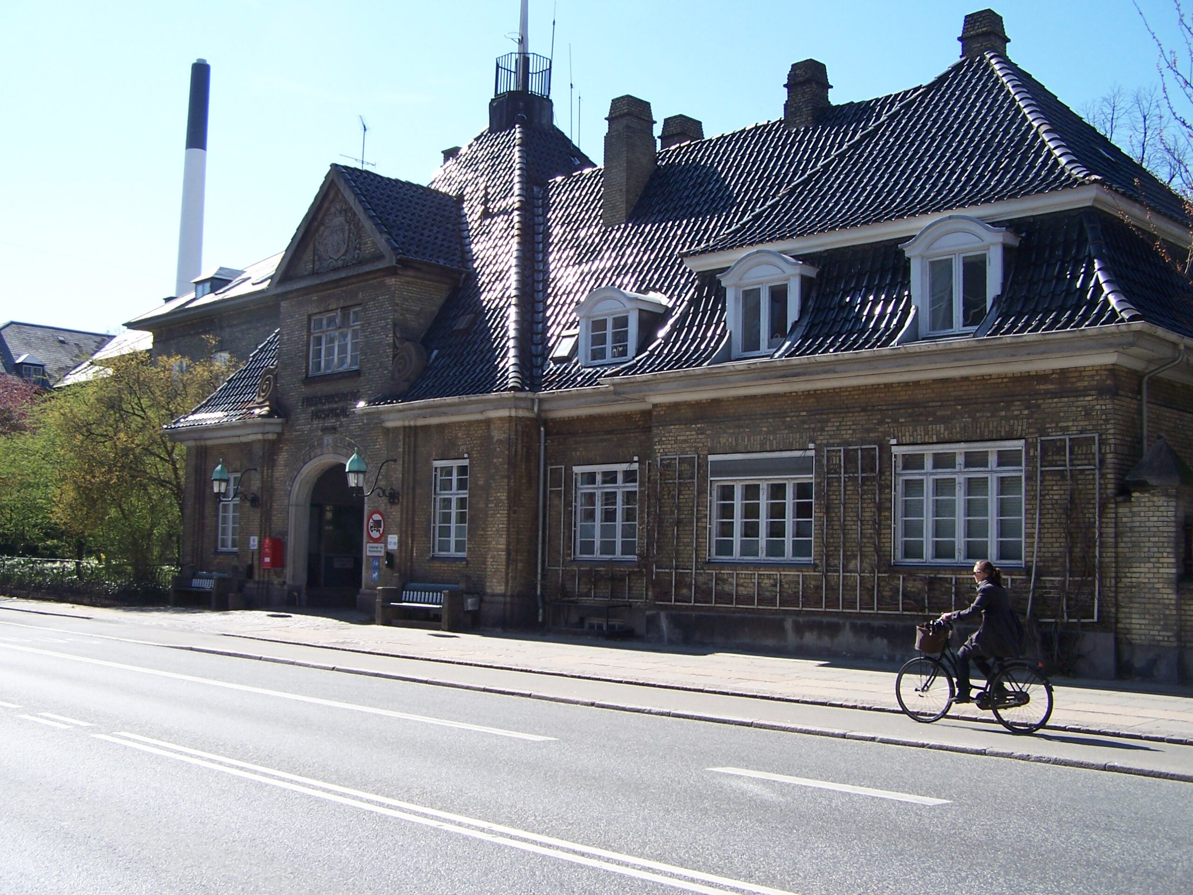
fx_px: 1310
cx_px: 596
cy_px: 448
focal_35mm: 38
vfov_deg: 37.7
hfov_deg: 49.0
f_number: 2.8
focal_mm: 6.3
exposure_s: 1/750
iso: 80
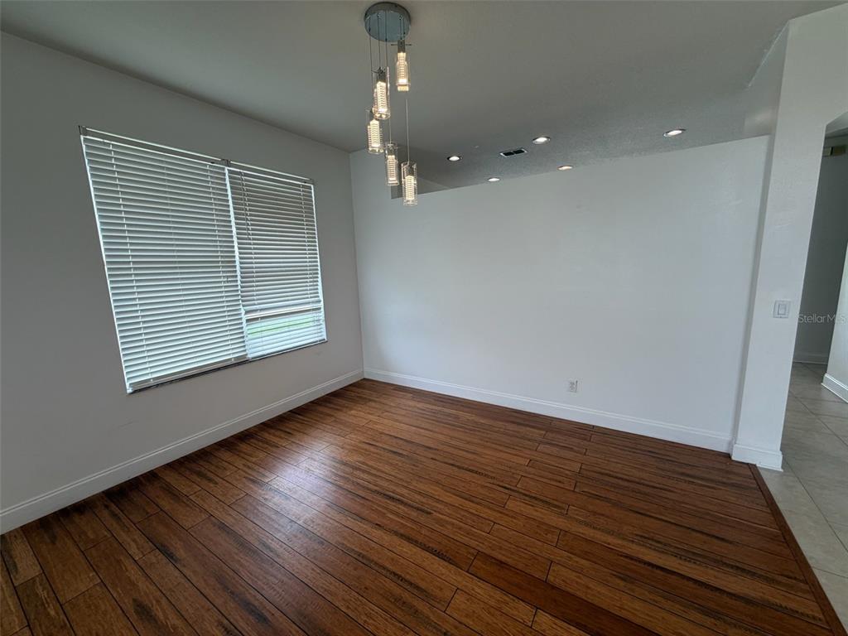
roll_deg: +1.6
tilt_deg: -9.4
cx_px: 424
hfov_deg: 102.1
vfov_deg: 85.7
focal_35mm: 14
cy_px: 318
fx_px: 343
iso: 64
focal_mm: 2.22
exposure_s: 1/120
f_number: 2.2
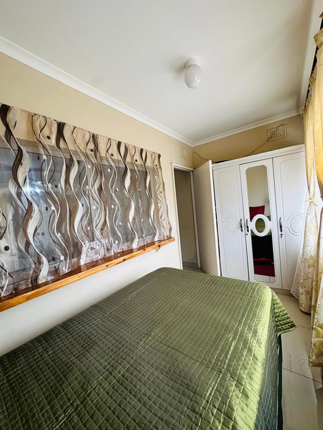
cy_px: 215
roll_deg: +4.8
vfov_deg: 102.1
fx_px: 174
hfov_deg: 85.7
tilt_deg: -3.0
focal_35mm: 14
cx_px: 162
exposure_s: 1/100
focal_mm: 2.22
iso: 160
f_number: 2.2
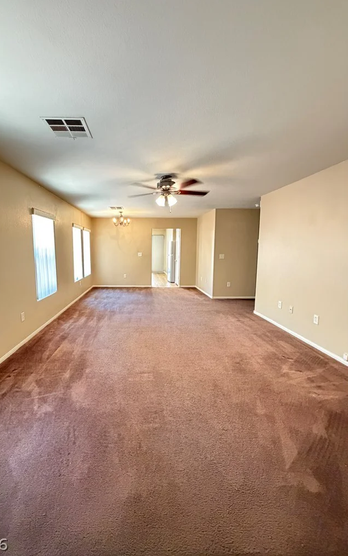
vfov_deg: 101.5
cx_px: 140
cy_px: 276
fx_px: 228
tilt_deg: -7.1
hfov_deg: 74.0
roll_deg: +0.2
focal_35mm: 15
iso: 1000
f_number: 2.2
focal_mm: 2.22
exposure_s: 1/40
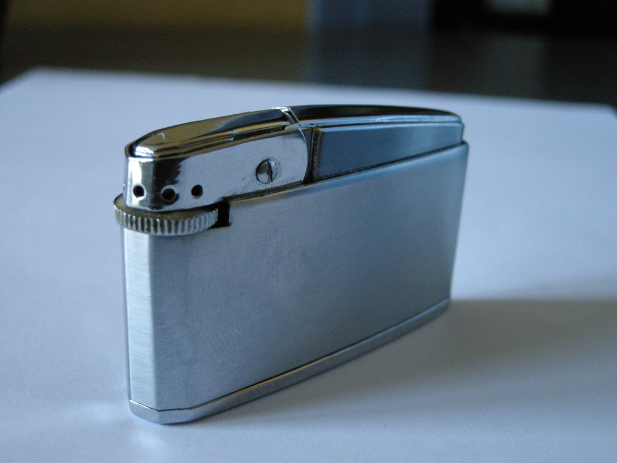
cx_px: 308
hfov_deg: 40.4
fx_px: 838
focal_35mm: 47
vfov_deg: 30.9
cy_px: 232
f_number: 3.1
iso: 400
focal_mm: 10.1
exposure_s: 1/44.7
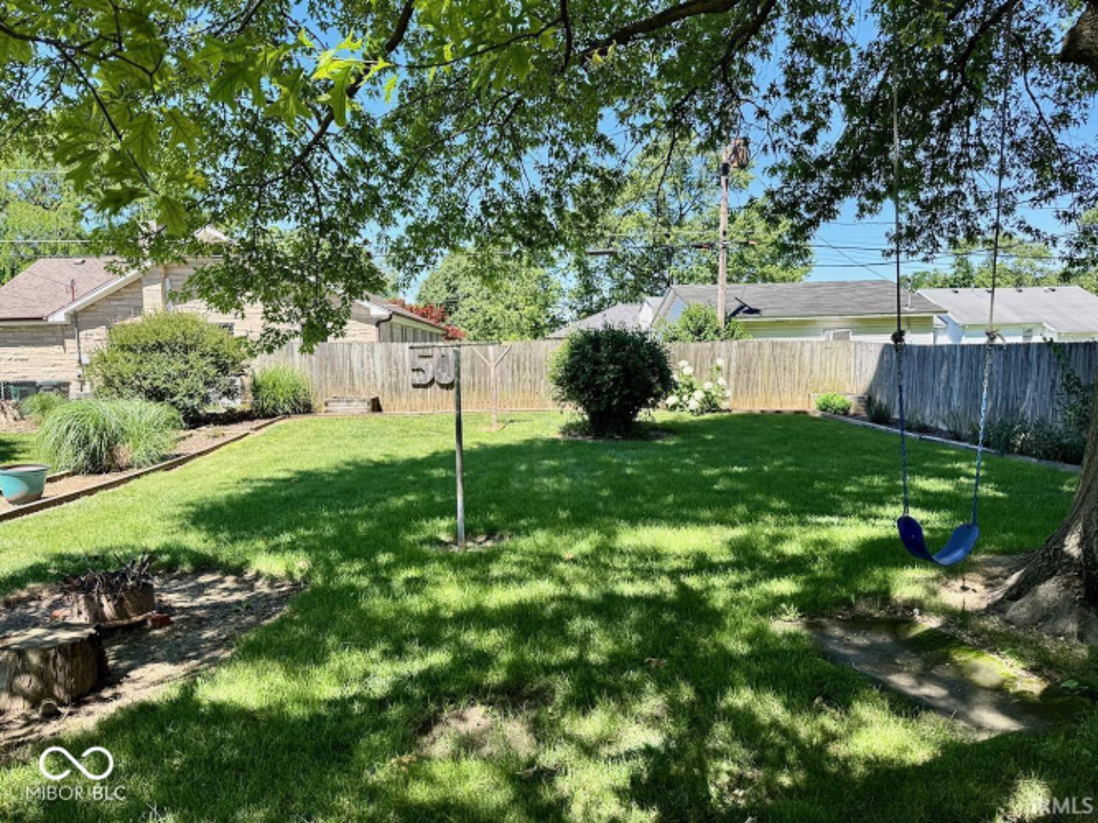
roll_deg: +1.5
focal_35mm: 24
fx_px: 761
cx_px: 549
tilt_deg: -4.5
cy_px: 412
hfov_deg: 71.6
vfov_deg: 56.8
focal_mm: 6.76
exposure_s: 1/822
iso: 100
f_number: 1.78
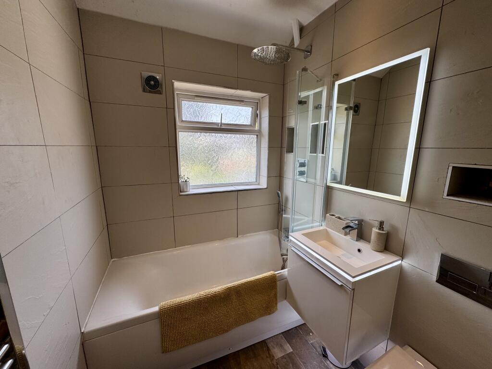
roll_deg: -2.3
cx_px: 246
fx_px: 199
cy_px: 184
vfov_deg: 85.7
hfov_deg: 102.1
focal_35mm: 14
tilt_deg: -9.9
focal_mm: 2.22
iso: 40
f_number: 2.2
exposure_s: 1/190
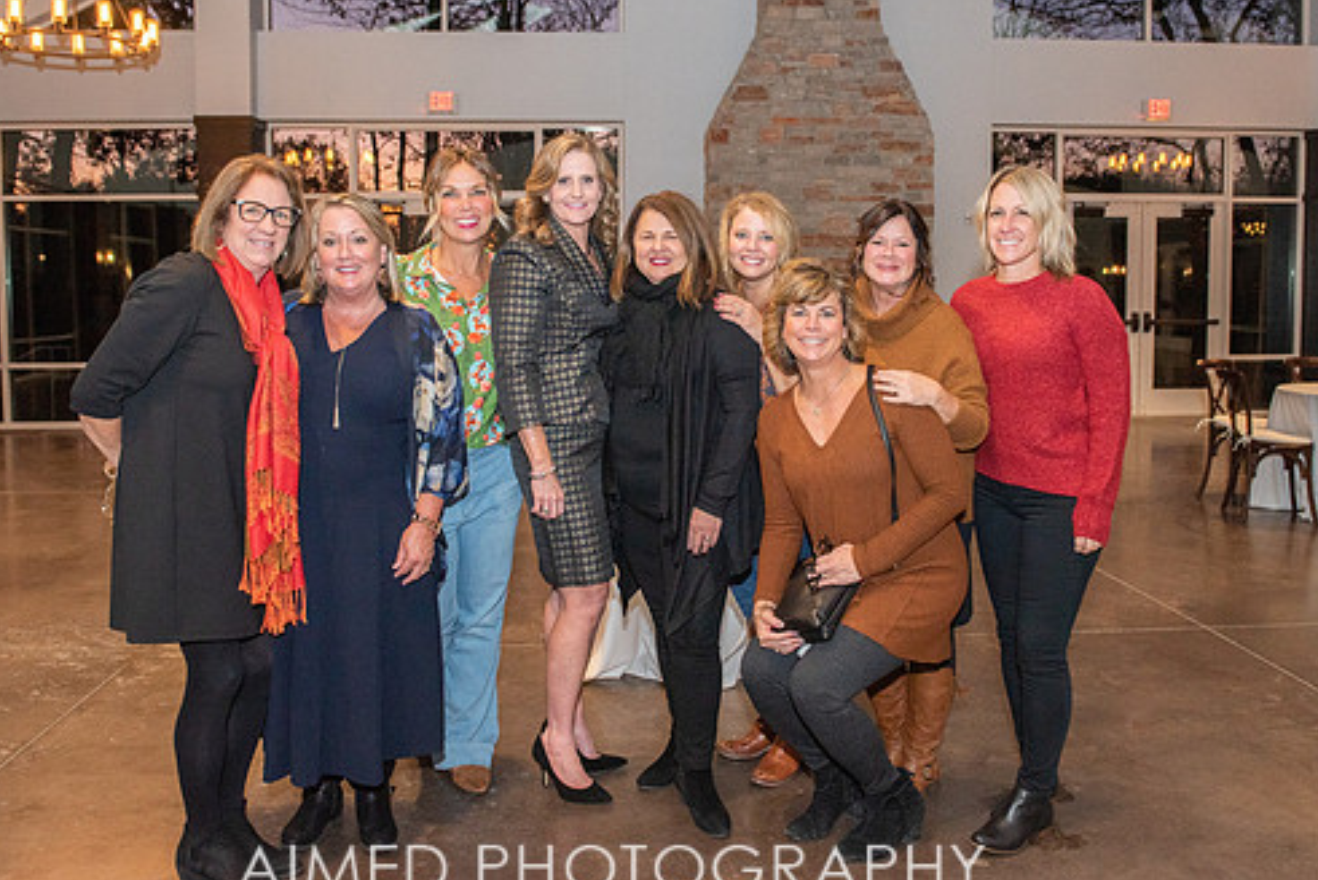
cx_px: 661
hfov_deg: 60.3
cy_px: 376
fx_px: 1136
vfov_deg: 42.3
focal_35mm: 31
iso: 800
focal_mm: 24
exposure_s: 1/250
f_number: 4
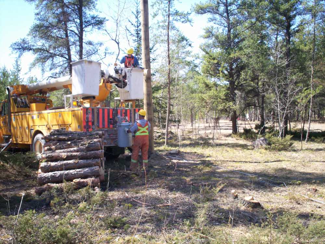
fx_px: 338
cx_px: 162
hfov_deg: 51.4
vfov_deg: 39.7
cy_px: 122
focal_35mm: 36
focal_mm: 6
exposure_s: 1/140
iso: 100
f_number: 4.5
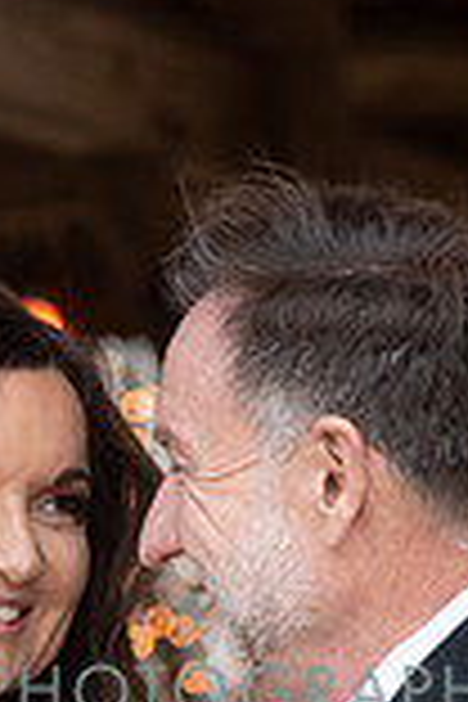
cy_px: 688
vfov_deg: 8.4
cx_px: -94
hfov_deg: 5.6
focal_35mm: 245
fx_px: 4777
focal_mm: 85
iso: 640
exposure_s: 1/125
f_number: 3.2
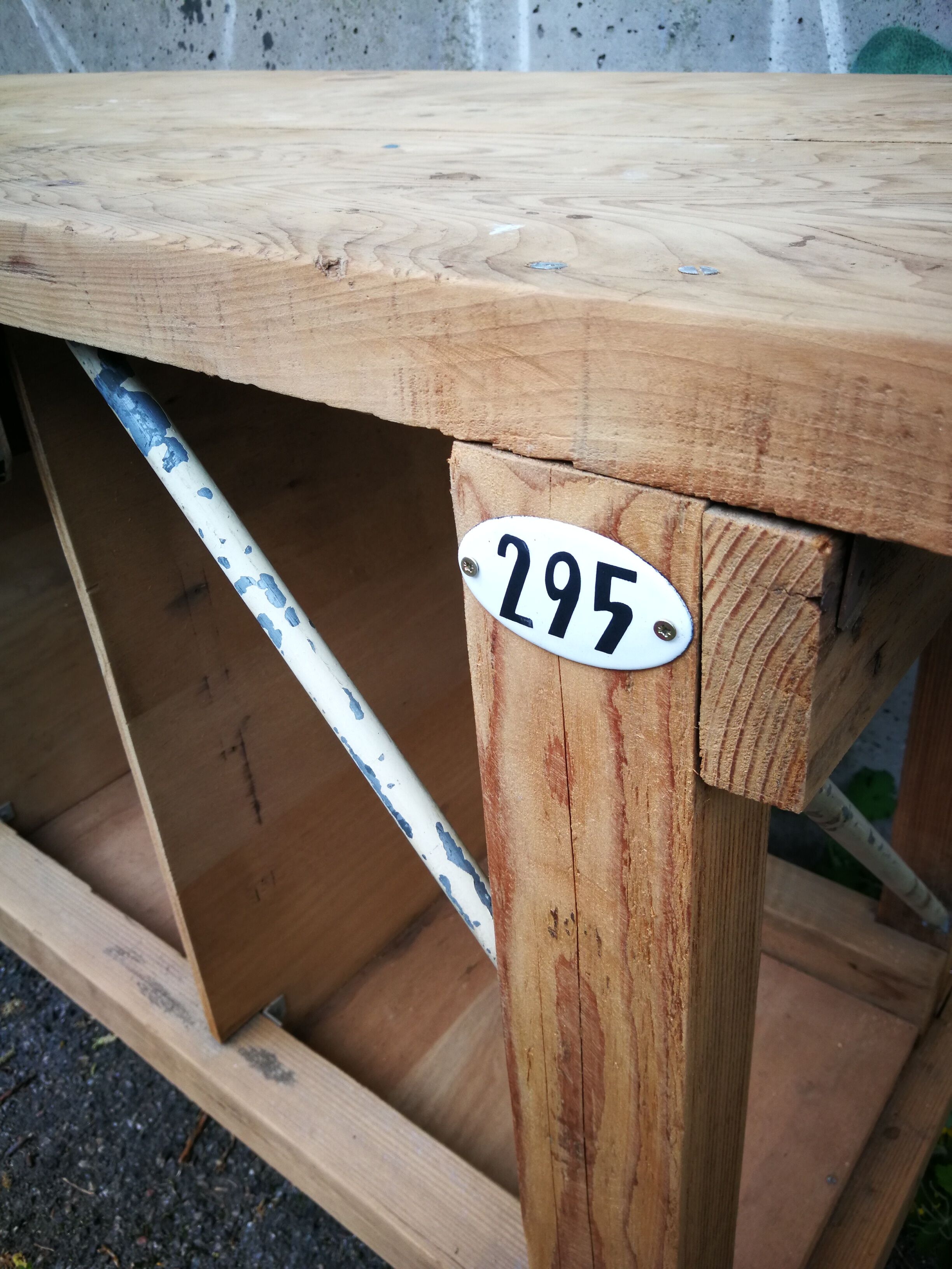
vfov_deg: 65.3
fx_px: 990
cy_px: 634
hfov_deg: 51.4
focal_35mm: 27
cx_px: 476
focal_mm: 3.95
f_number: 2.2
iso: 100
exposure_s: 1/100
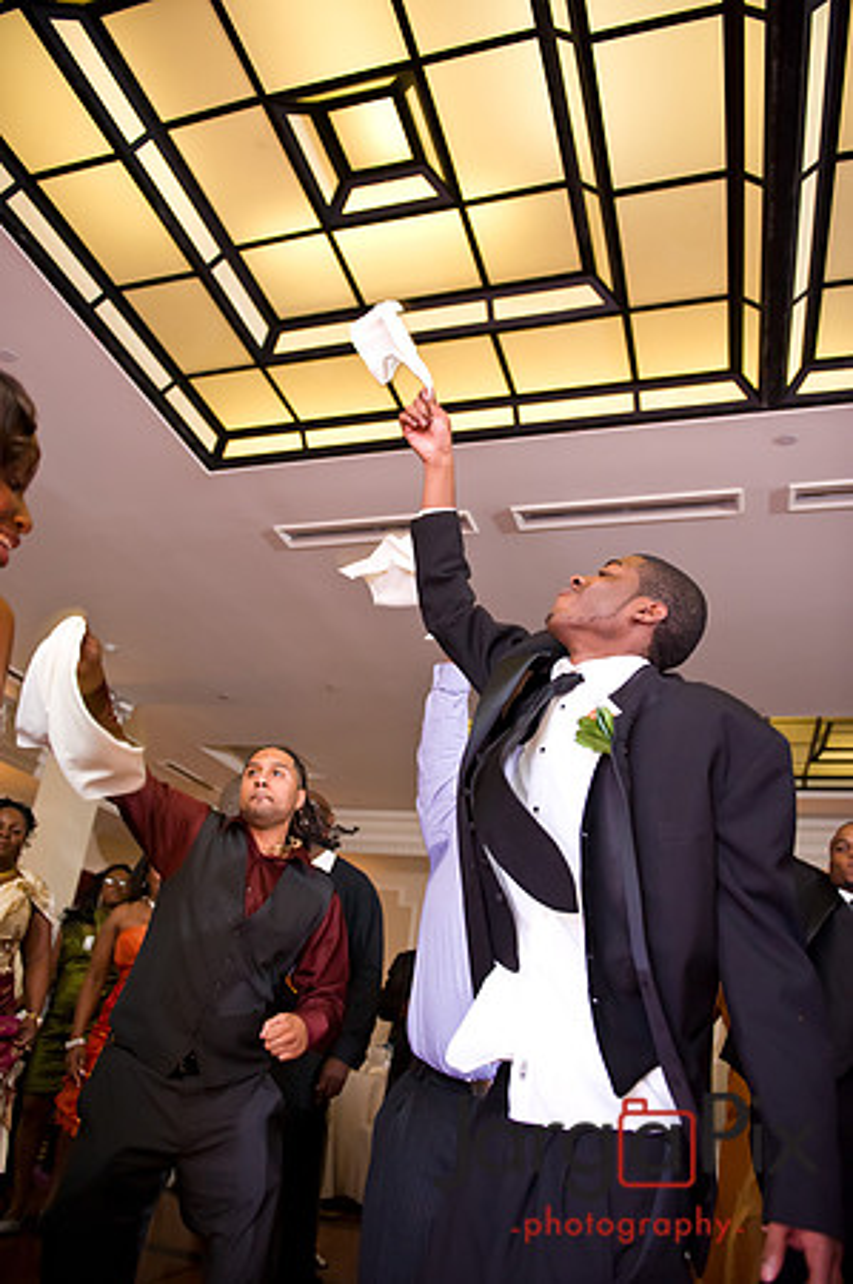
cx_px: 426
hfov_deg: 53.0
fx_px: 855
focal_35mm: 24
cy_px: 642
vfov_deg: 73.8
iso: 3200
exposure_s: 1/125
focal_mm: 24
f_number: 3.2
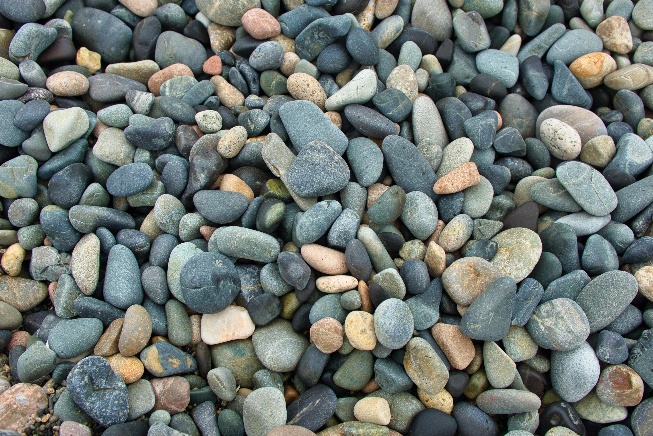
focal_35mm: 41
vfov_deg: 32.6
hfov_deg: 47.4
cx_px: 333
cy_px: 213
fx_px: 744
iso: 125
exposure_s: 1/200
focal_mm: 14.8
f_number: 3.5
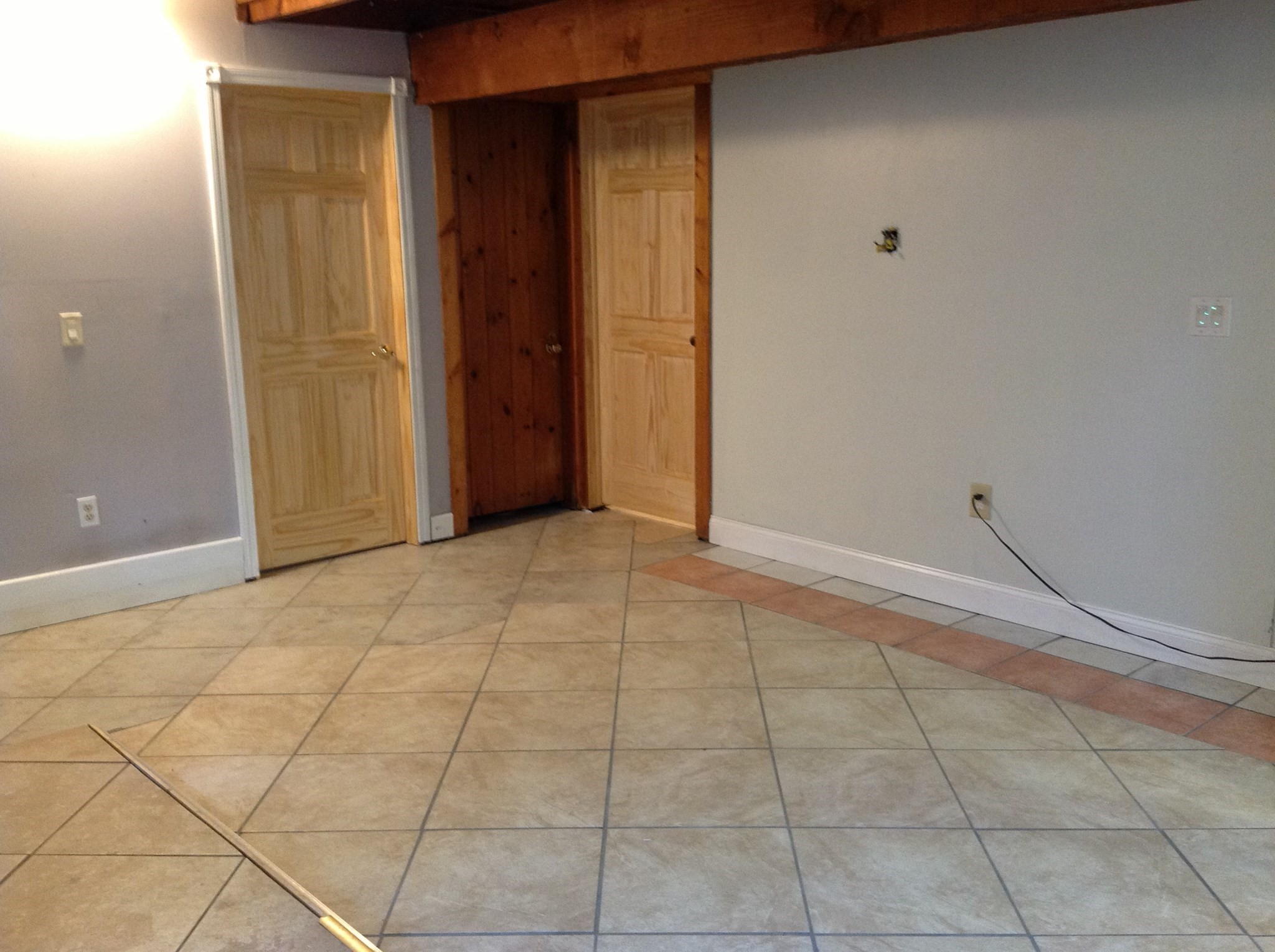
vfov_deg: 40.6
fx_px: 1287
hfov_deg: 52.7
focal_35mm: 35
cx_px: 638
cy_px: 476
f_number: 2.4
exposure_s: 1/15
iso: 200
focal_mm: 4.28
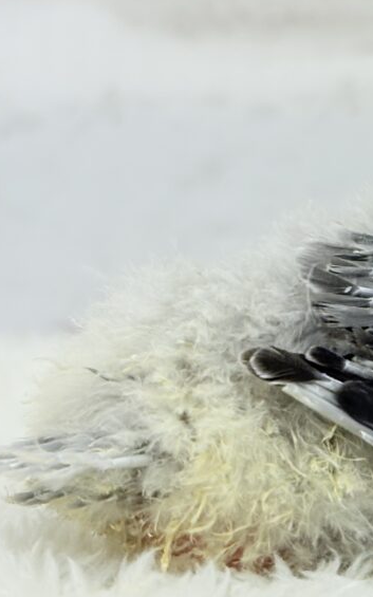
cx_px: 607
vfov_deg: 17.8
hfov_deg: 10.7
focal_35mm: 117
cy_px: 210
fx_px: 1903
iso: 80
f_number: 1.6
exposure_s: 1/100
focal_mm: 5.96
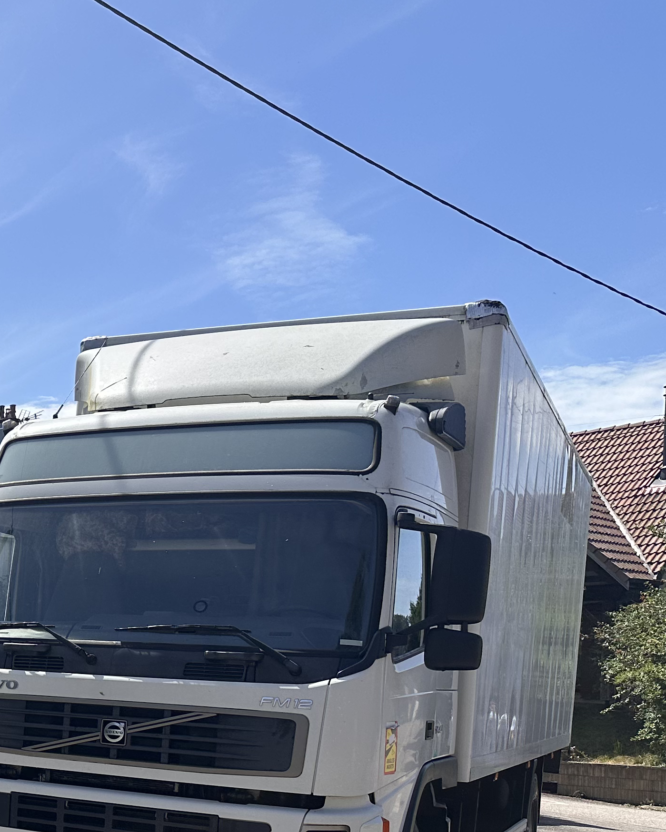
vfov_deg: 33.6
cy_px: 678
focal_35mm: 54
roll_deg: -1.2
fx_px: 1331
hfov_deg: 23.4
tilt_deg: +1.4
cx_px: -293
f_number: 1.78
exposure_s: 1/4762
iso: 80
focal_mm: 6.86
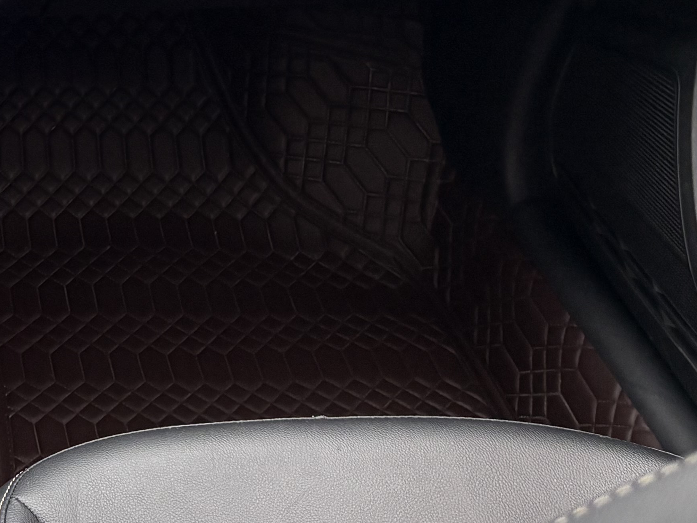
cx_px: -186
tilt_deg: -25.9
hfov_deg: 21.1
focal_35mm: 85
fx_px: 1711
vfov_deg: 16.7
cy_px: -97
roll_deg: -2.2
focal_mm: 5.96
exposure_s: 1/122
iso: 125
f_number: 1.6
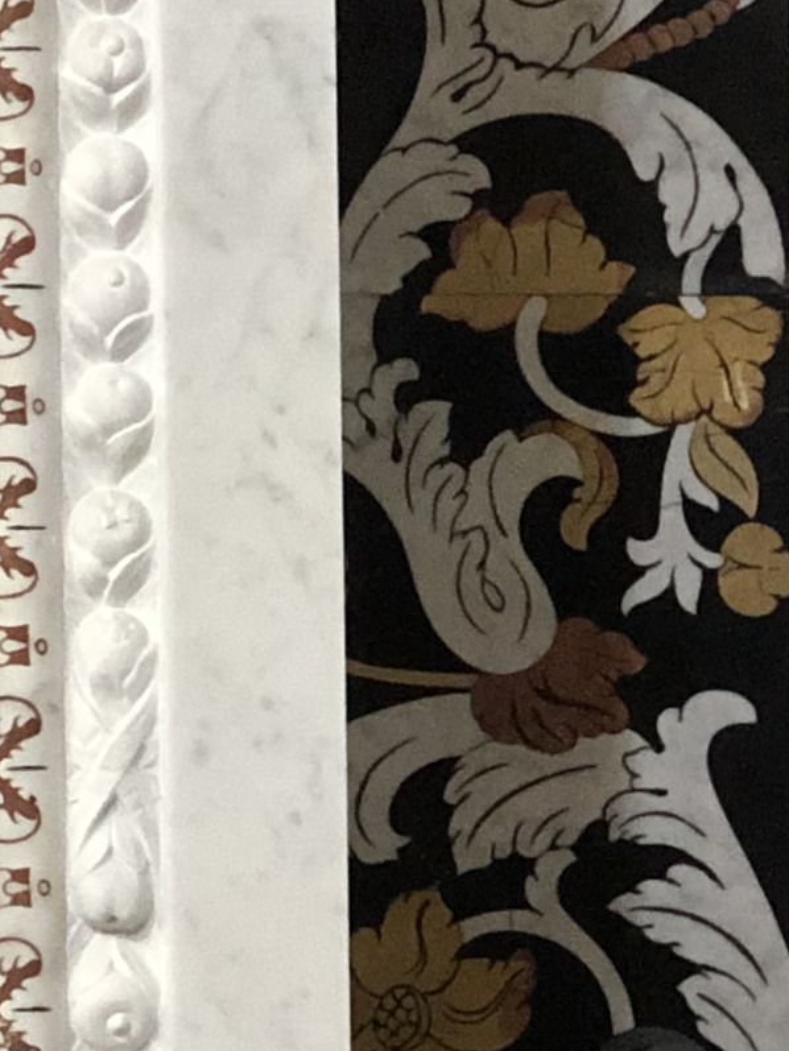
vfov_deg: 7.6
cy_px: 572
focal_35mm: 261
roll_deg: +0.8
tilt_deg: +5.8
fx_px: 7930
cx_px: -945
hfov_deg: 5.5
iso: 160
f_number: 2.4
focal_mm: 6
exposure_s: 1/25
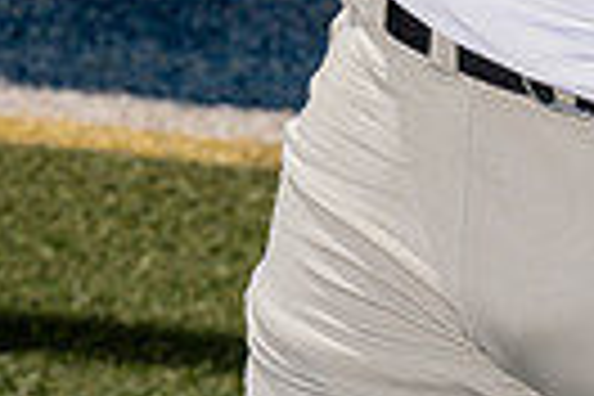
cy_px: -598
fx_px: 3943
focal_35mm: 239
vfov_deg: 5.5
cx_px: 662
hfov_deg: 8.5
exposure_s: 1/250
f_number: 8
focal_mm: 70
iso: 100
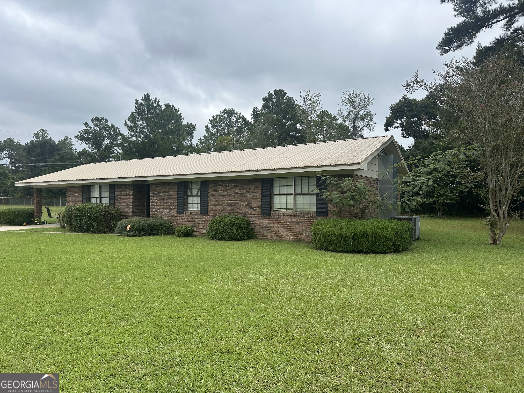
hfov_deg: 71.6
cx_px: 262
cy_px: 196
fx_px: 363
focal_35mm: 24
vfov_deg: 56.8
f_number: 1.78
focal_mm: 6.86
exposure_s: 1/1289
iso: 80
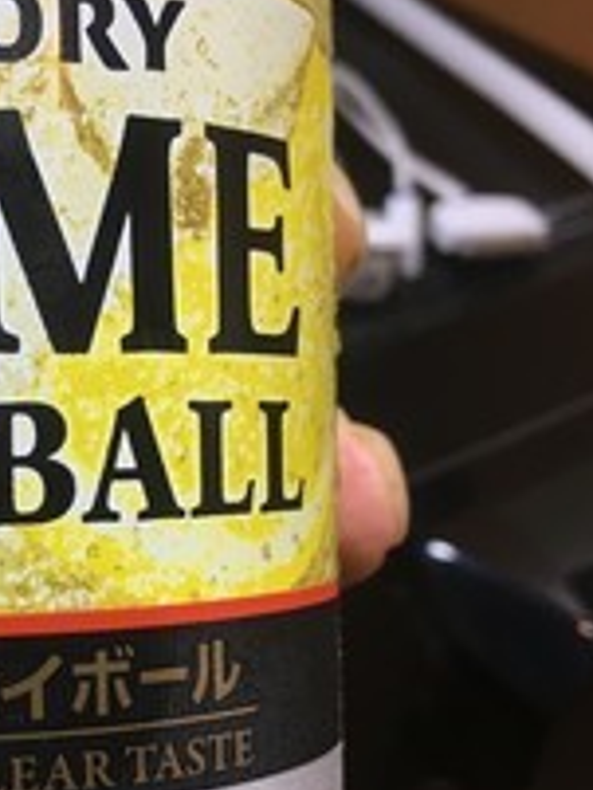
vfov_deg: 29.6
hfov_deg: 22.0
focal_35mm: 65
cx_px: 43
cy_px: 538
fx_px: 1483
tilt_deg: -41.3
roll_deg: -2.7
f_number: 2.2
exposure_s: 1/30
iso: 32
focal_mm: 4.15
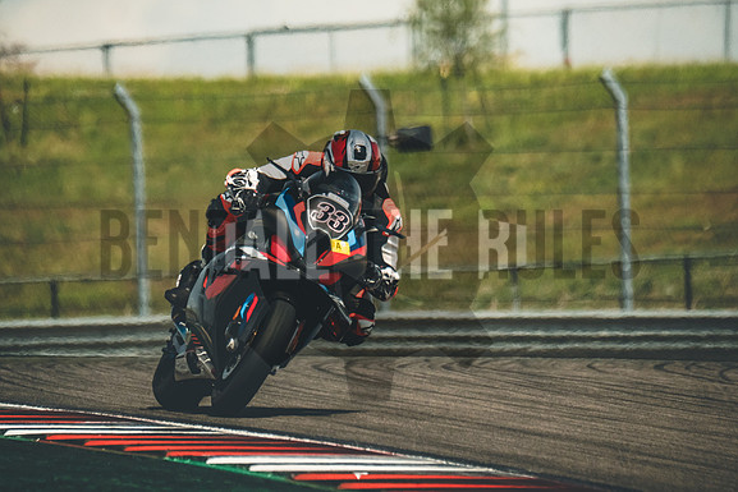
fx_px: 12364
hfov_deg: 3.4
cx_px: 370
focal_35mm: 603
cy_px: 246
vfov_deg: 2.3
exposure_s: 1/2500
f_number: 5.6
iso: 1000
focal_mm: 400
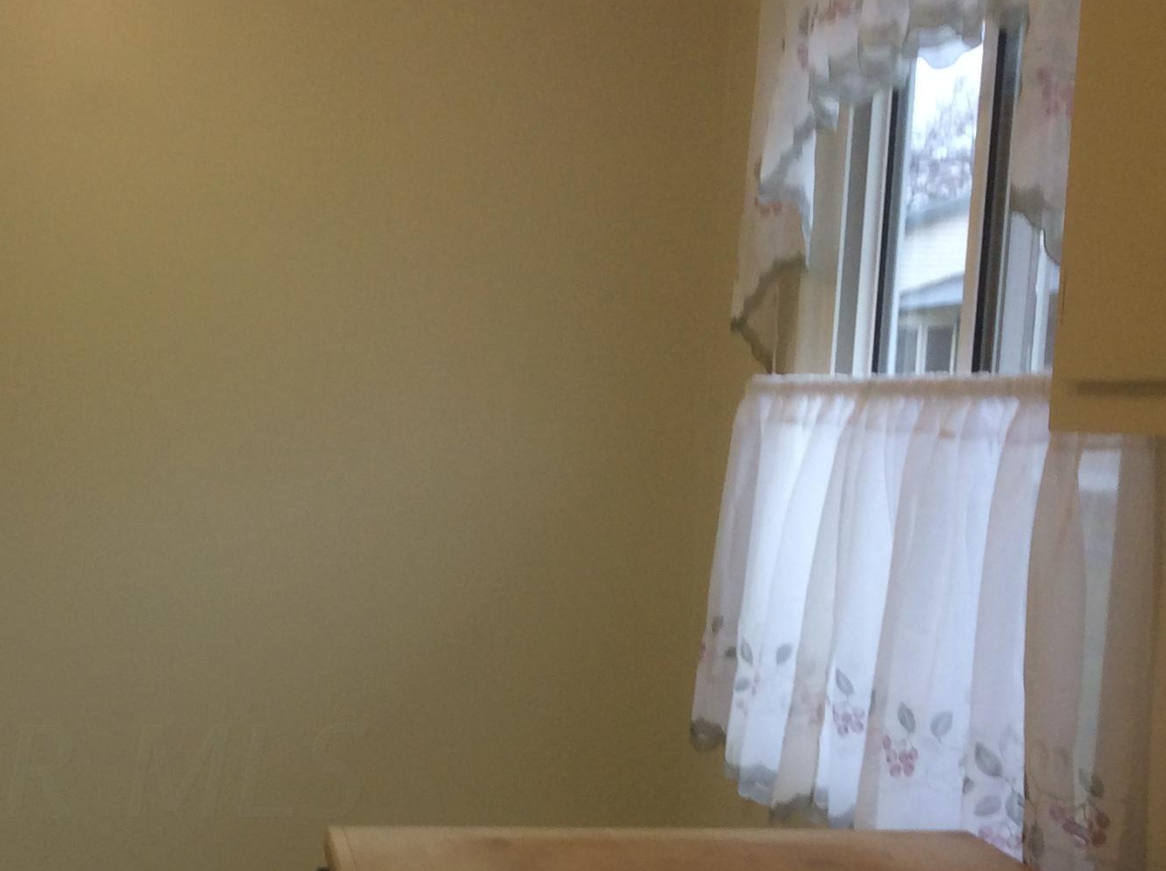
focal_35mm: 62
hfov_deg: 30.0
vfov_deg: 23.0
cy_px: 771
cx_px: 141
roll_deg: +0.2
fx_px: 2085
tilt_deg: -9.9
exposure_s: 1/24
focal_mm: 3.3
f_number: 2.4
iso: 40
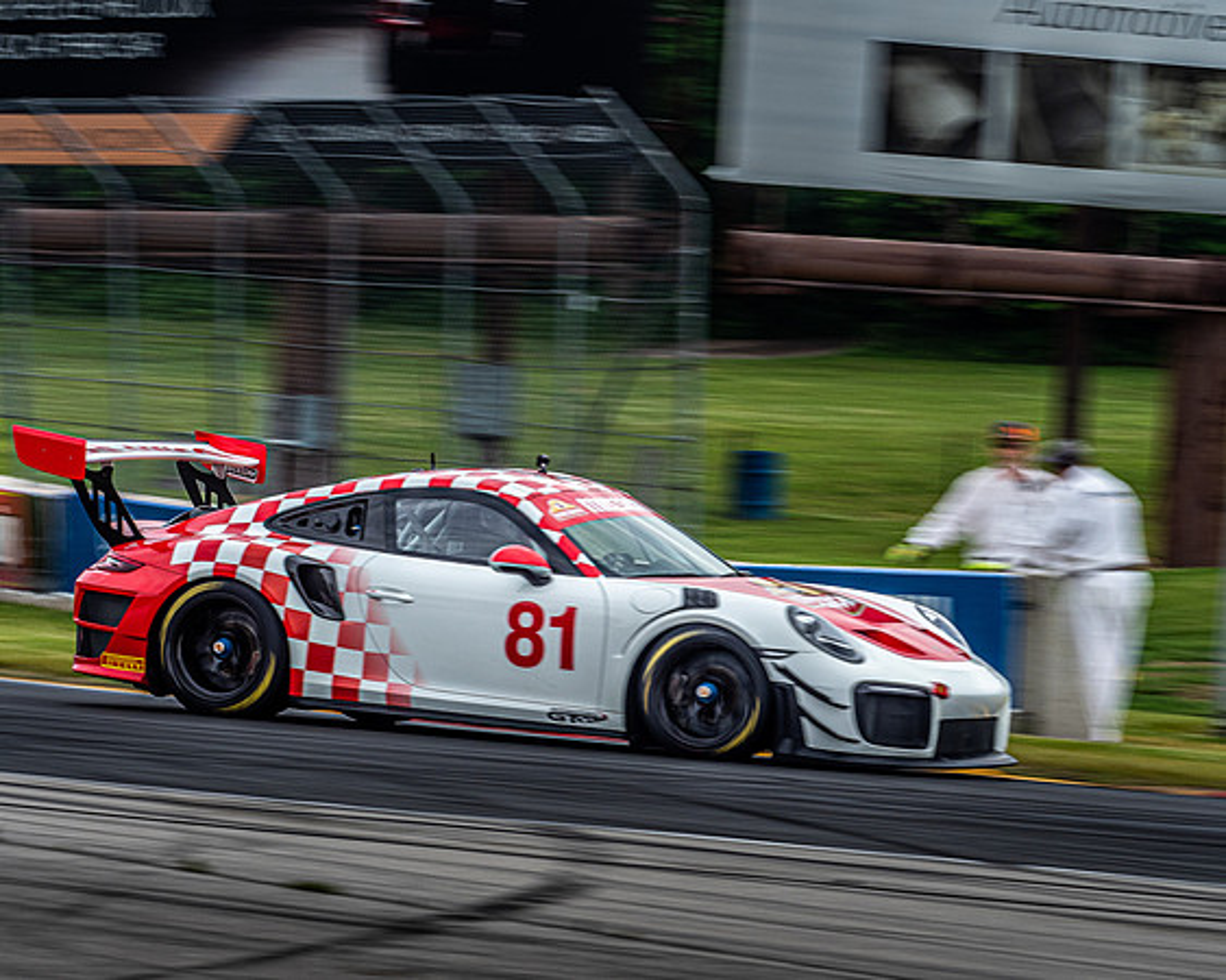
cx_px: 624
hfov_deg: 8.8
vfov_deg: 7.0
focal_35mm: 219
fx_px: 7954
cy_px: 516
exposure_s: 1/125
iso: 200
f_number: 9
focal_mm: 100
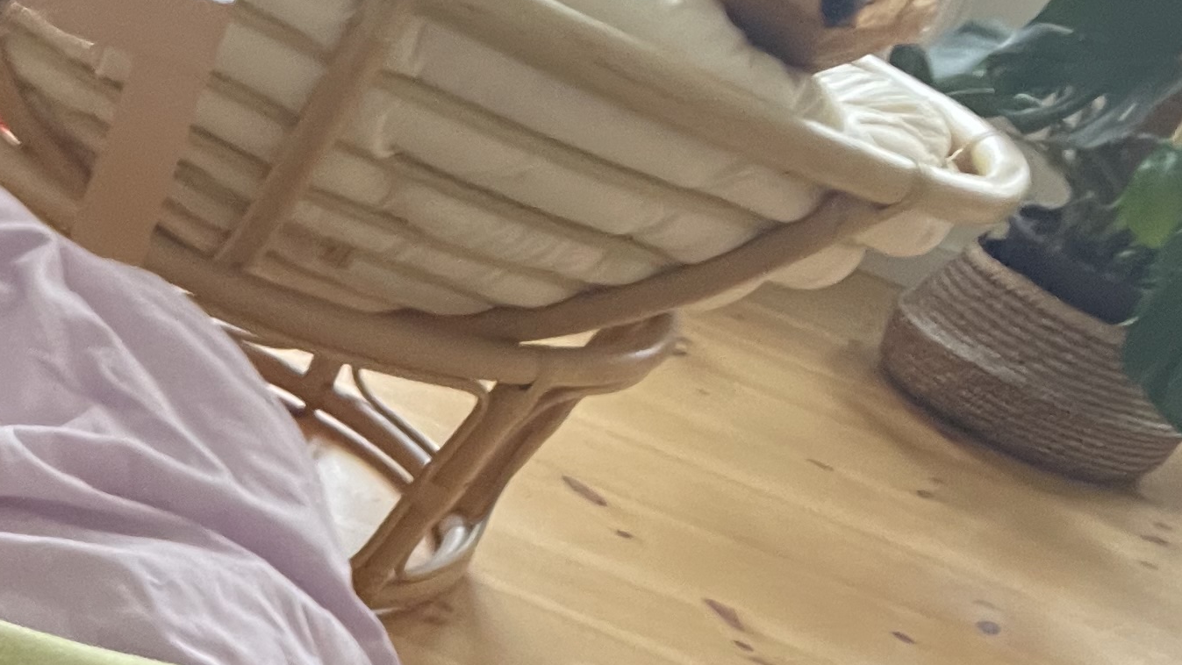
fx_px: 2351
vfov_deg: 15.7
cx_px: -39
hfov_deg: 26.5
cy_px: 719
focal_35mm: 75
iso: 400
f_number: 2.2
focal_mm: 2.71
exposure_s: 1/34
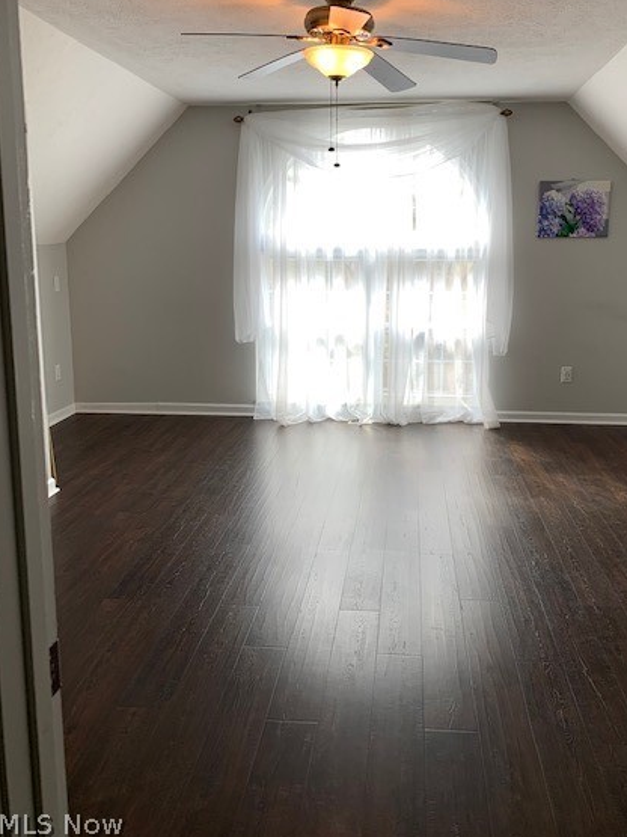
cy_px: 363
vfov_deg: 59.8
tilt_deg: -8.7
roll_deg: -0.1
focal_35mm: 30
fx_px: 725
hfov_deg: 46.7
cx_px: 353
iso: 25
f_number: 1.8
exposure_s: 1/120
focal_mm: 4.25
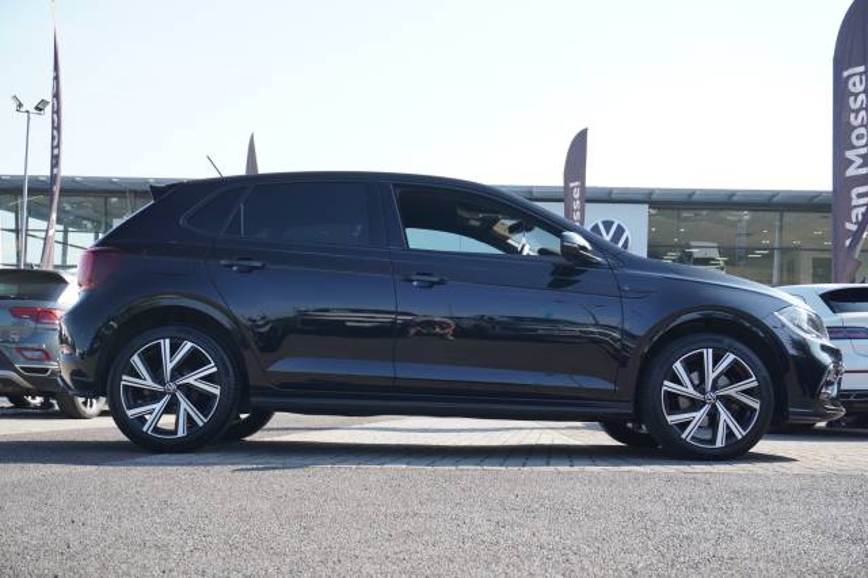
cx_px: 434
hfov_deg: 45.0
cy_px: 289
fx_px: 1048
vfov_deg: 30.8
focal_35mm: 44
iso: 100
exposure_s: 1/90
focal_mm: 29
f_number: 5.6
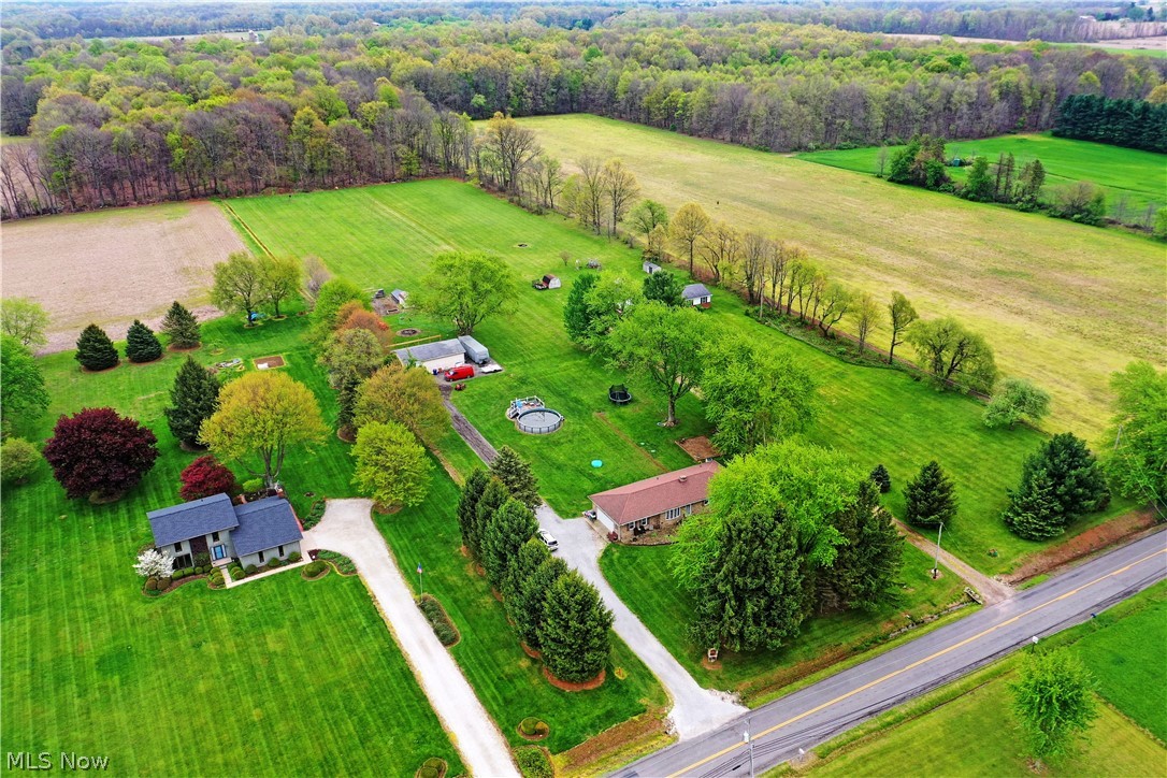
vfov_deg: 46.4
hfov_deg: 65.5
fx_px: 908
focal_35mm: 28
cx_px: 584
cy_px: 389
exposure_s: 1/200
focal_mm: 10.26
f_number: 4.5
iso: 100
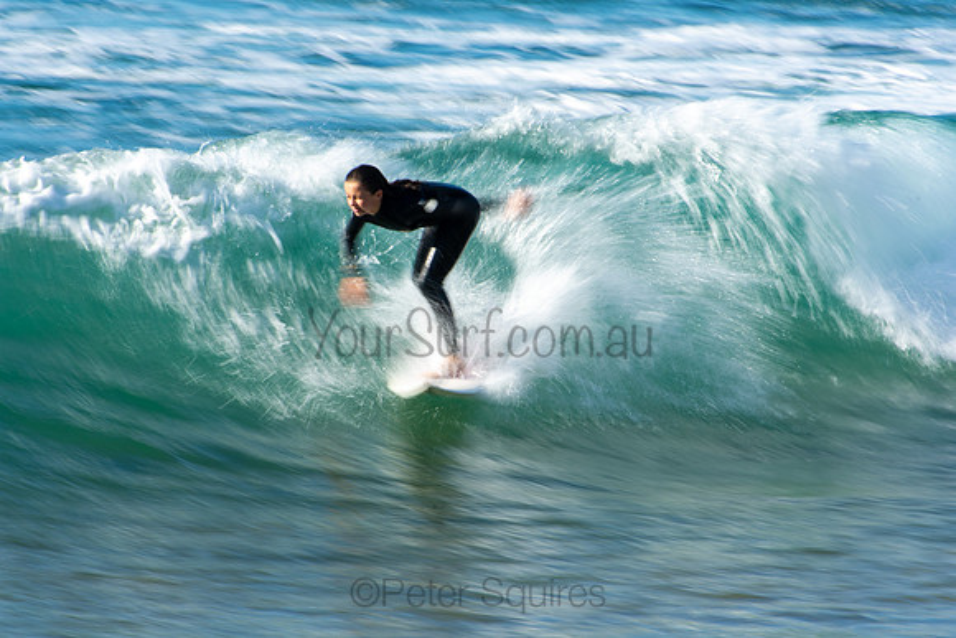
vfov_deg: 2.3
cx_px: 478
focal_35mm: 600
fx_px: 15936
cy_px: 319
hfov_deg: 3.4
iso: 100
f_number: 25
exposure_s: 1/20
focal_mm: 400
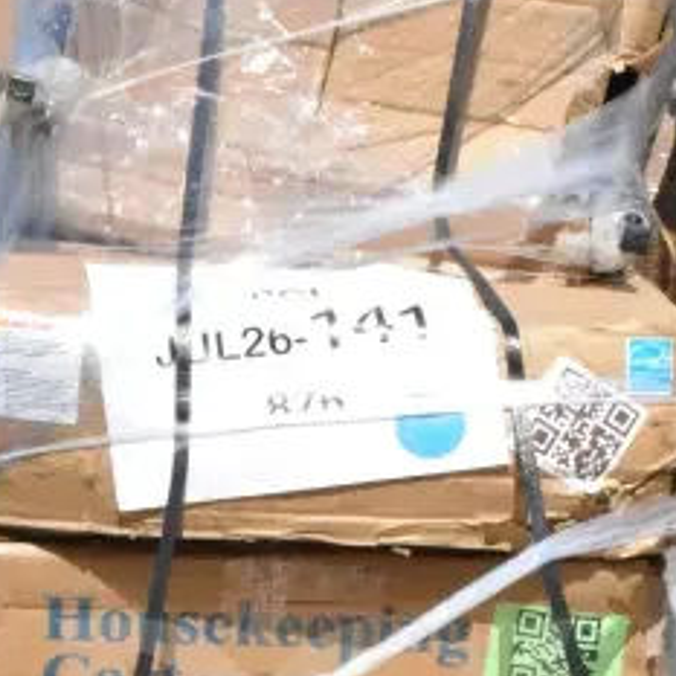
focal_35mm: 150
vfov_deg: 11.4
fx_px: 3314
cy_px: 849
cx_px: 313
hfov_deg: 11.6
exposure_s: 1/2000
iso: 6400
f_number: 22
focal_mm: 30
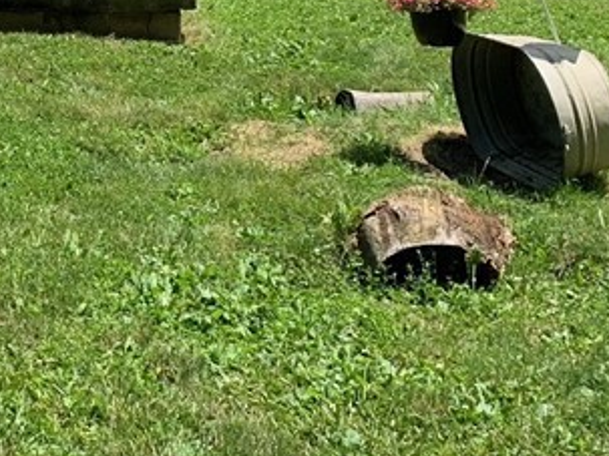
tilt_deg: +1.9
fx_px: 1548
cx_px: -145
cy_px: -221
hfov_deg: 20.6
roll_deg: +0.9
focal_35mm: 88
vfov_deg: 15.5
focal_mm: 4.25
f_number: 1.8
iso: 25
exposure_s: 1/1314
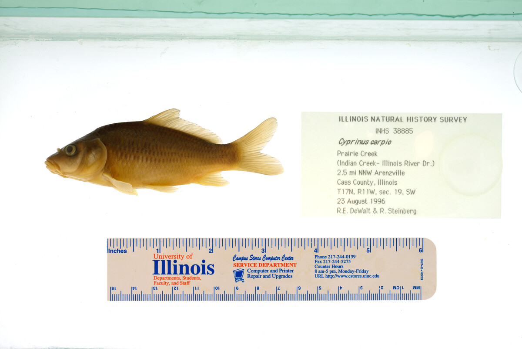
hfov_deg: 33.4
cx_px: 261
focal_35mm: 60
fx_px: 870
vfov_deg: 22.6
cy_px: 174
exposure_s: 1/250
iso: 100
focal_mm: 60
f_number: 10
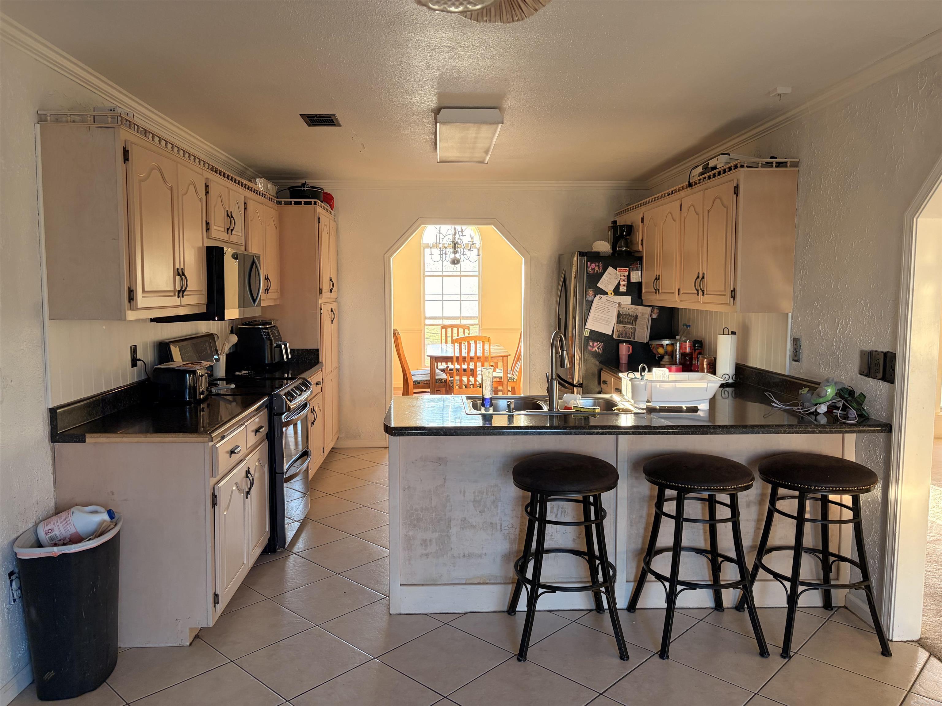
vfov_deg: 53.1
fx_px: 708
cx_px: 471
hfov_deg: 67.3
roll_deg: +0.4
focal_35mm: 26
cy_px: 353
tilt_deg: -4.0
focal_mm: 5.96
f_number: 1.6
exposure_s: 1/81
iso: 125
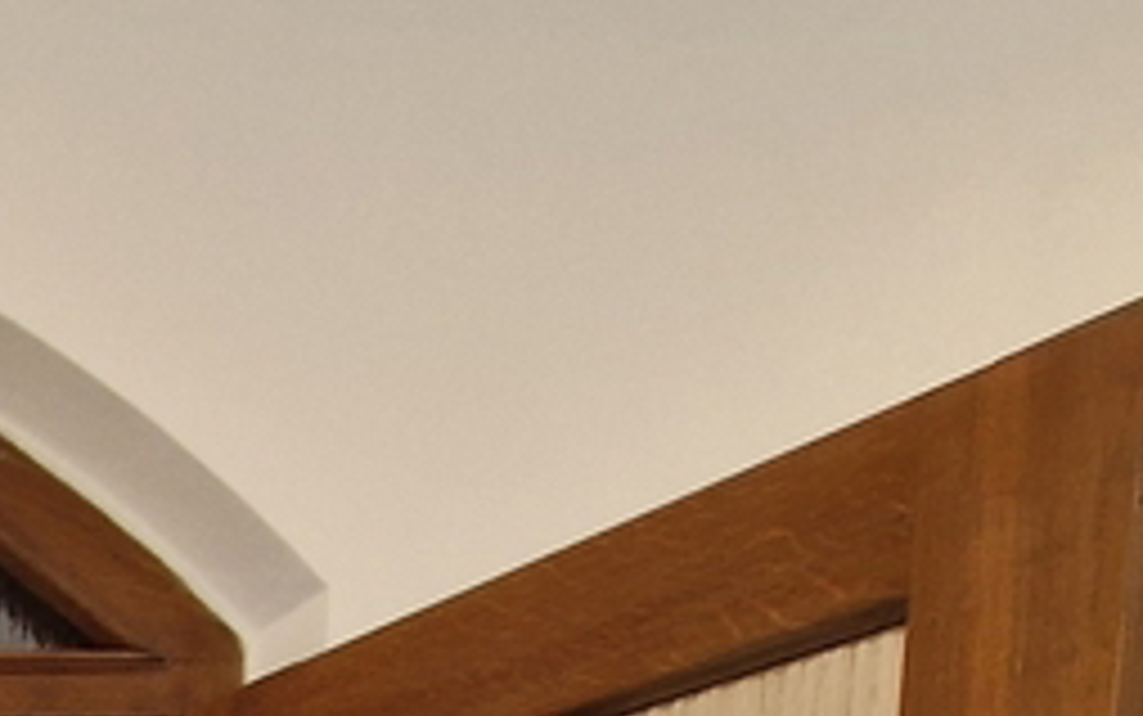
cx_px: -891
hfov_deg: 21.4
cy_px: 1689
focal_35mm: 65
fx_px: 2026
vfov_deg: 14.2
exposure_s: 1/50
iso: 125
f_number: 2.2
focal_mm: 2.2
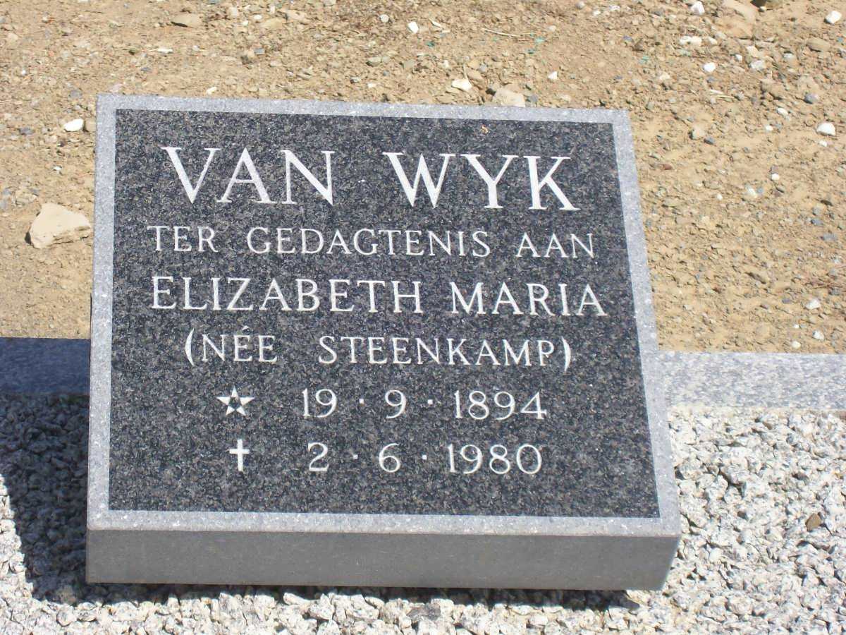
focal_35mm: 108
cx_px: 423
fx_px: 2639
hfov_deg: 18.2
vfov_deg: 13.7
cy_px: 318
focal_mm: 18
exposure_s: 1/590
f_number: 4.8
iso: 80
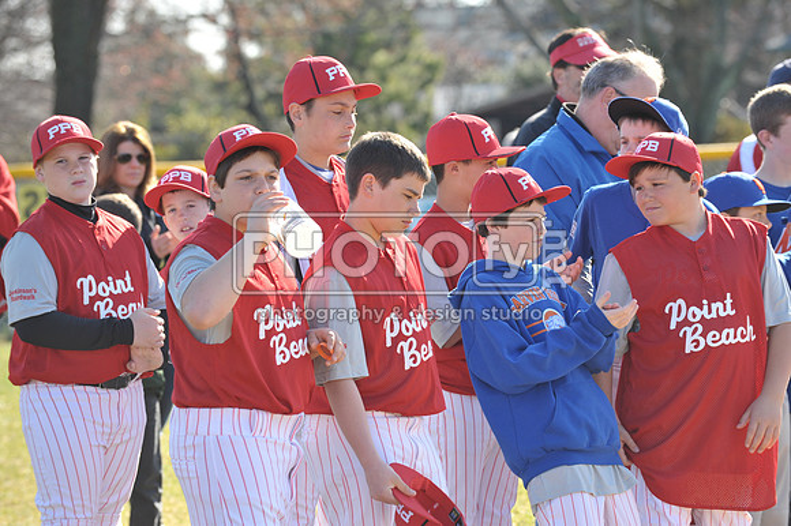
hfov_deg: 10.3
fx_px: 4392
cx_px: 396
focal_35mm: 200
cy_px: 263
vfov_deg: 6.9
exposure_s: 1/320
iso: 400
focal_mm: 200
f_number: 7.1
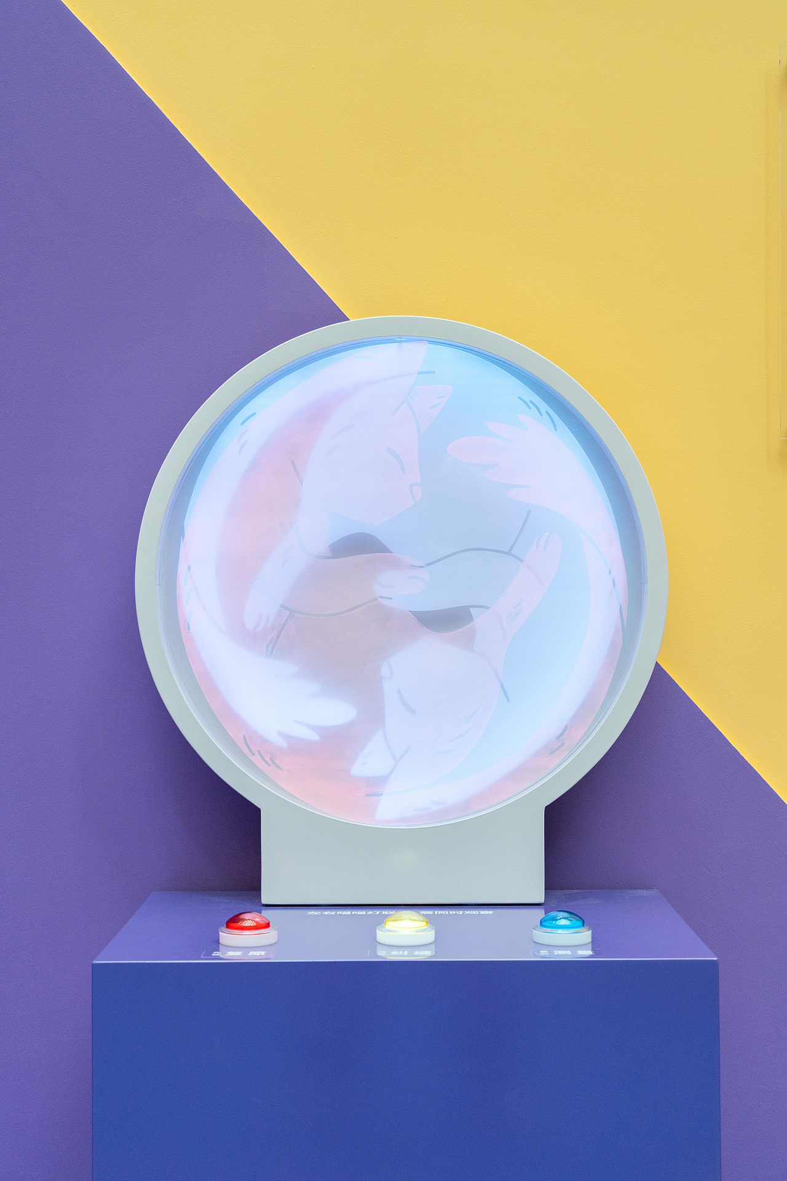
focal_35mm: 50
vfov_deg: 39.6
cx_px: 394
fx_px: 1639
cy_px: 590
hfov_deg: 27.0
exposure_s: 1/100
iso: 1000
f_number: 4
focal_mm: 50
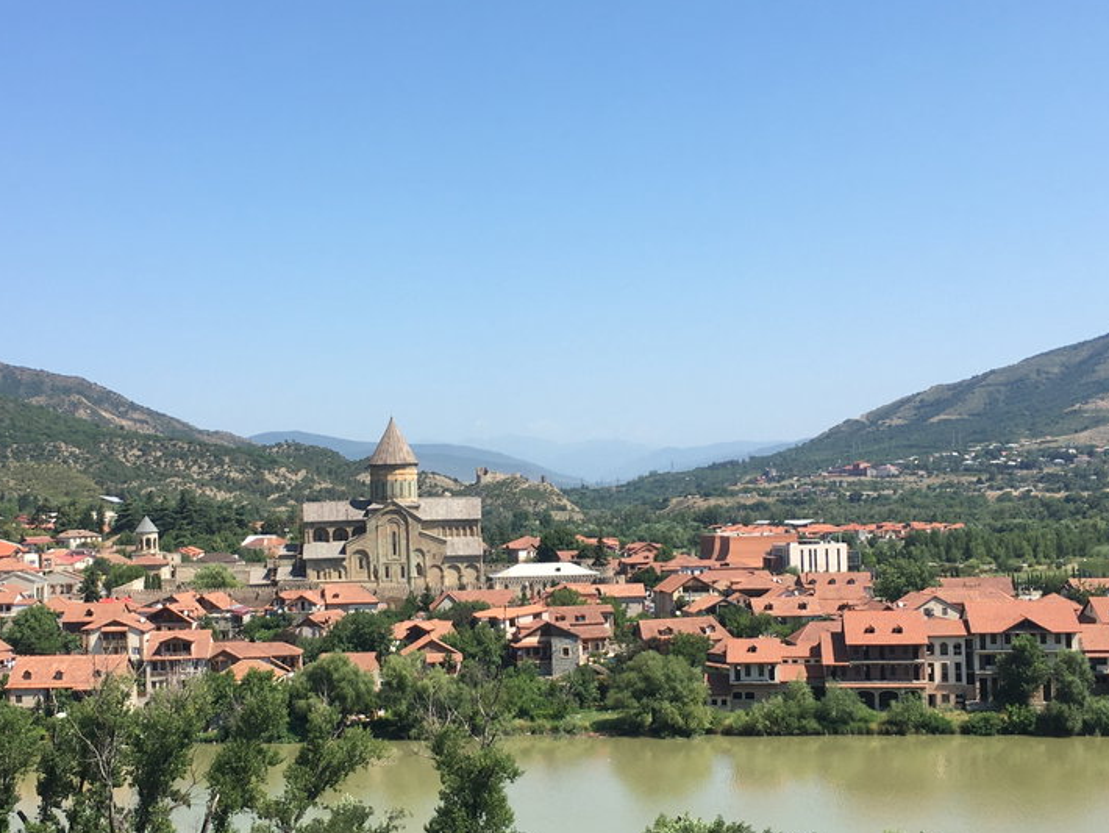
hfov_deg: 38.8
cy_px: 495
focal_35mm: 49
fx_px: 1570
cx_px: 483
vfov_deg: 29.6
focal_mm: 4.15
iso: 25
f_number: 2.2
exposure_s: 1/1282
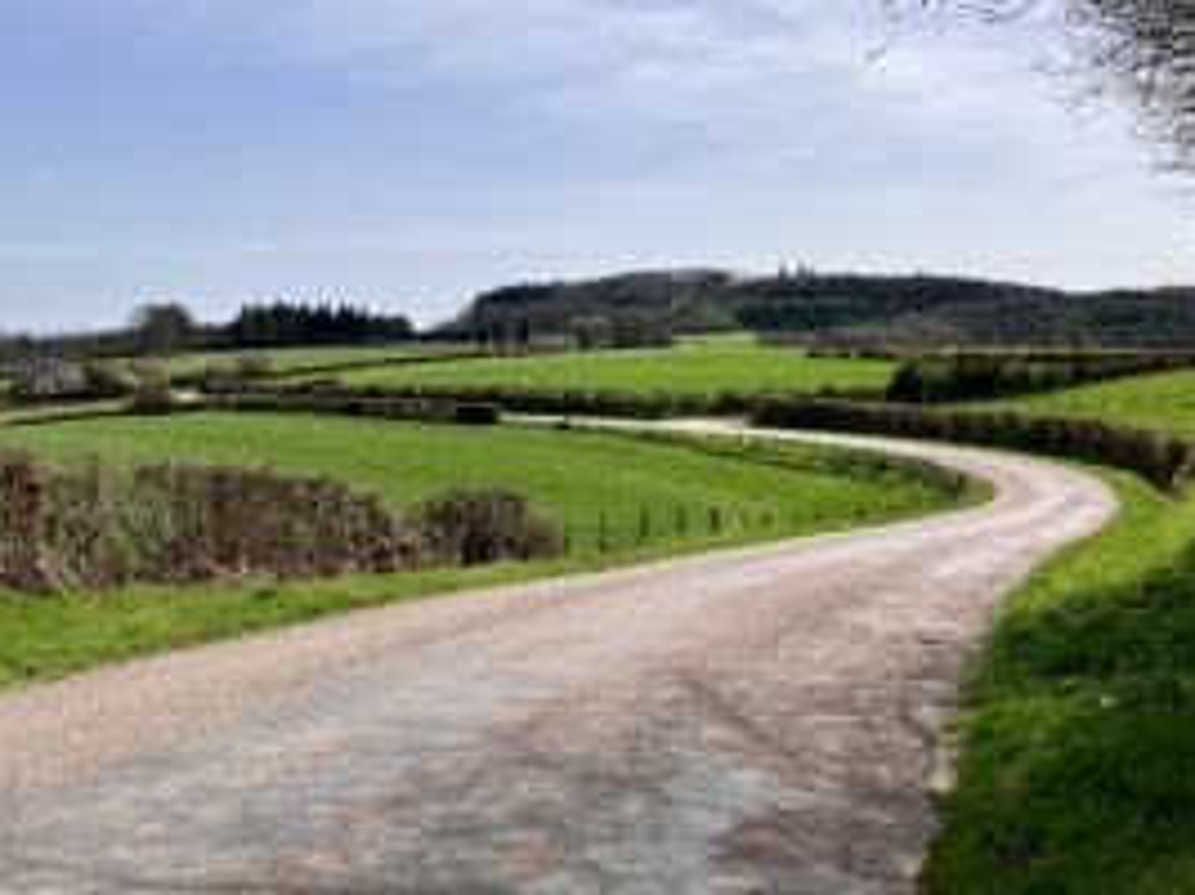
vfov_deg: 34.2
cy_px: 349
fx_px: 1449
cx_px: 600
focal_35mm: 42
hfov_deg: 44.8
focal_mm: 3.99
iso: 32
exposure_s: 1/4049
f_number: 1.8
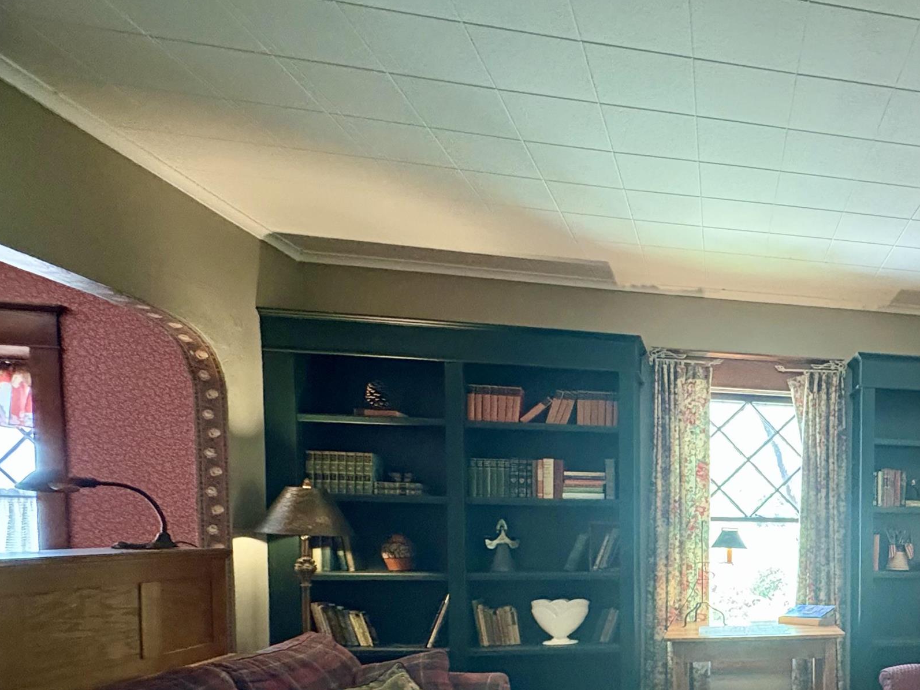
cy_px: 568
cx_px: 881
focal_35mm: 27
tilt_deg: -3.3
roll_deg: -0.4
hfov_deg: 54.0
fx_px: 718
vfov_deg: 48.0
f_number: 2.2
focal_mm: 2.22
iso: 1000
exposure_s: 1/40
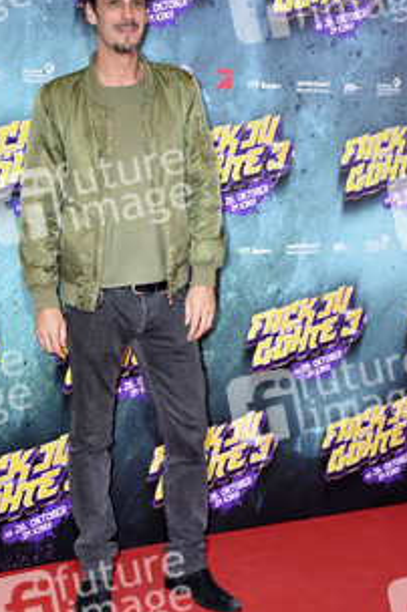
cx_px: 147
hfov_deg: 16.4
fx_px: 1411
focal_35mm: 83
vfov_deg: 24.5
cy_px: 298
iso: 1600
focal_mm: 42
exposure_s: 1/160
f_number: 4.5
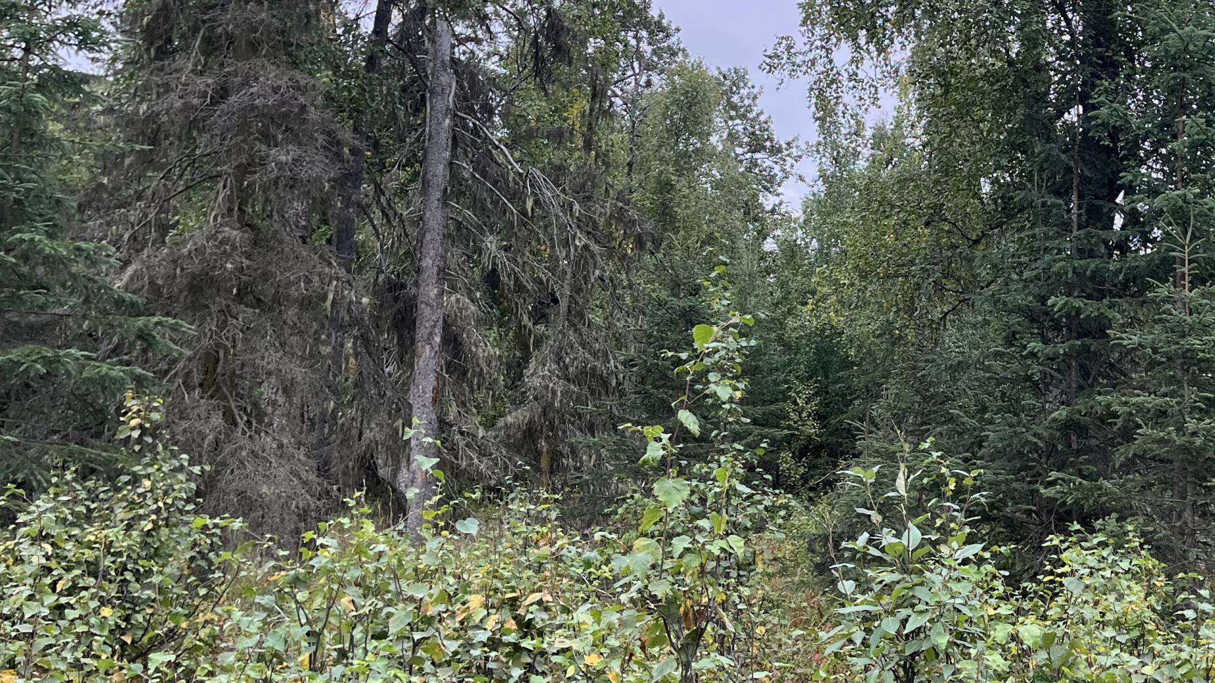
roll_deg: +0.2
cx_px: 954
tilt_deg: +11.6
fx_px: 1482
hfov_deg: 42.8
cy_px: 285
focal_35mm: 46
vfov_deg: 25.9
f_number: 1.6
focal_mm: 5.1
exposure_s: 1/484
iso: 50
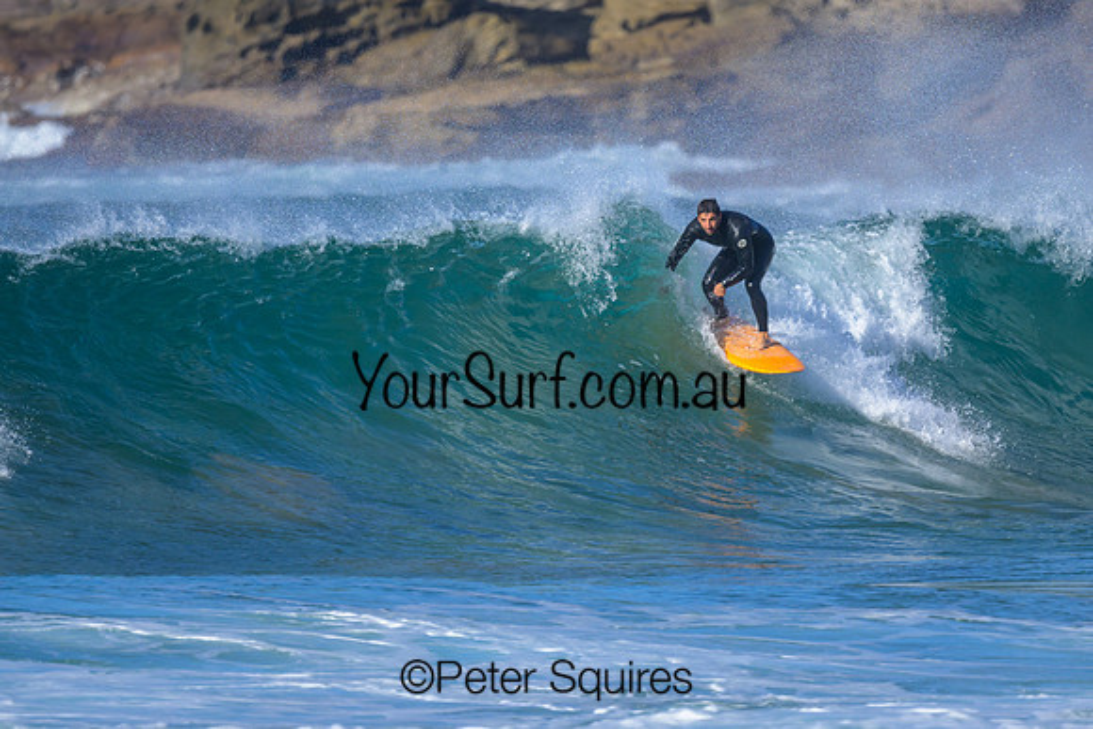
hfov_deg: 1.9
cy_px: 397
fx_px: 33402
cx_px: 610
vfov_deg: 1.3
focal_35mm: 1100
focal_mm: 800
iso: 320
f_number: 6.3
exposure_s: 1/2000
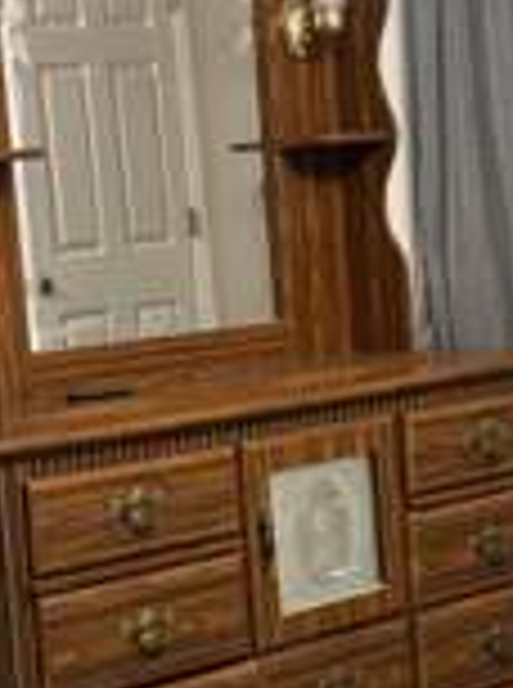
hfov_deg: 13.5
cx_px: 212
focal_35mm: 109
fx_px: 2163
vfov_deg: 18.0
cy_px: 495
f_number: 1.6
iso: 400
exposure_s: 1/60
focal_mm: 5.96
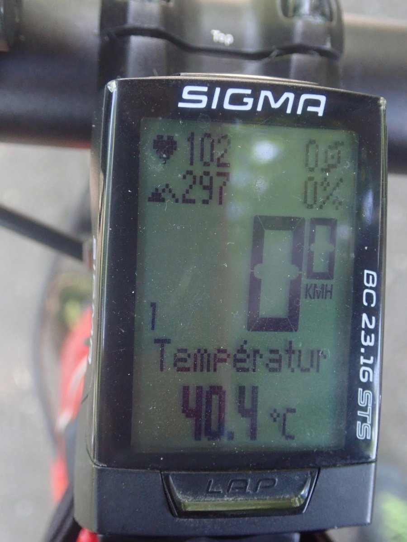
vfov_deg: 46.8
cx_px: 204
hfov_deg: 36.0
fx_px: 627
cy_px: 271
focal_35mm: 40
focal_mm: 7.34
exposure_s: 1/100
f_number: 2.8
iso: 800
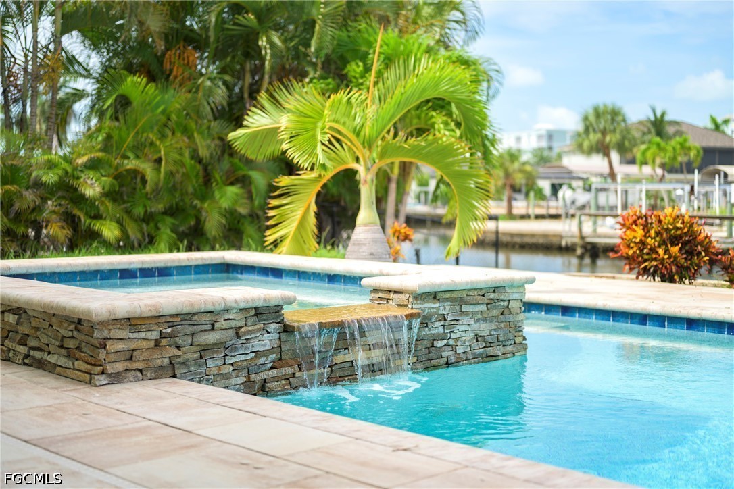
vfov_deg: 27.0
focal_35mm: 50
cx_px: 367
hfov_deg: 39.6
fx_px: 1019
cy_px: 244
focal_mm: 50
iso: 100
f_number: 1.8
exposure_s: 1/2500
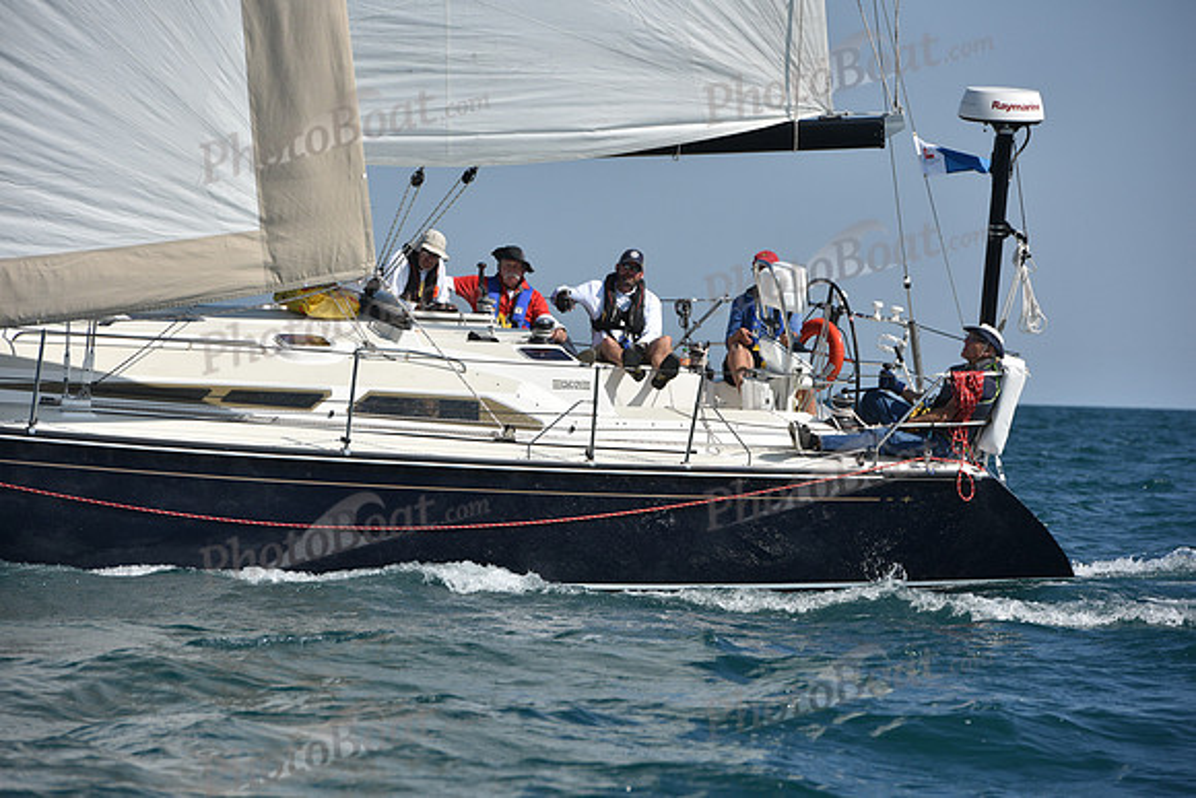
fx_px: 6646
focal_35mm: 200
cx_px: 598
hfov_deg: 10.3
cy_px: 399
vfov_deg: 6.9
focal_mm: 200
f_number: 8
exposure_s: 1/1600
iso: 250
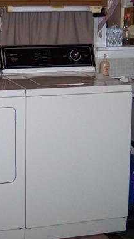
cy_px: 70
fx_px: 607
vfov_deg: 22.1
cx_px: 25
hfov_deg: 12.5
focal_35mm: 96
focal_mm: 8
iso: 140
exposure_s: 1/60
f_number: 2.8
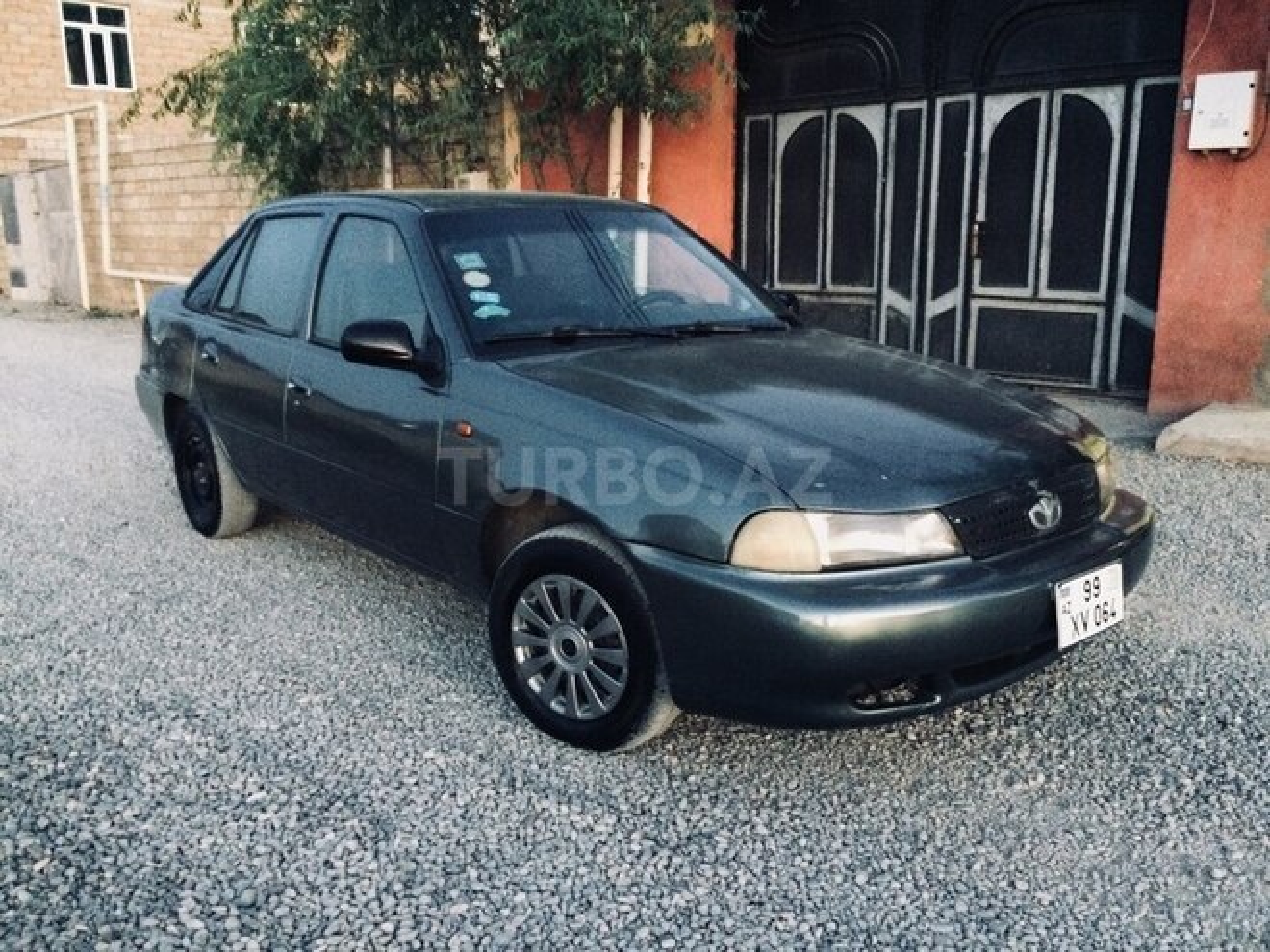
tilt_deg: -13.0
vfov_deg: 48.2
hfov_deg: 61.7
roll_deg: +0.8
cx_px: 635
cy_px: 476
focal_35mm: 29
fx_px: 1064
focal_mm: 4.15
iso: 400
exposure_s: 1/17
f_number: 2.2
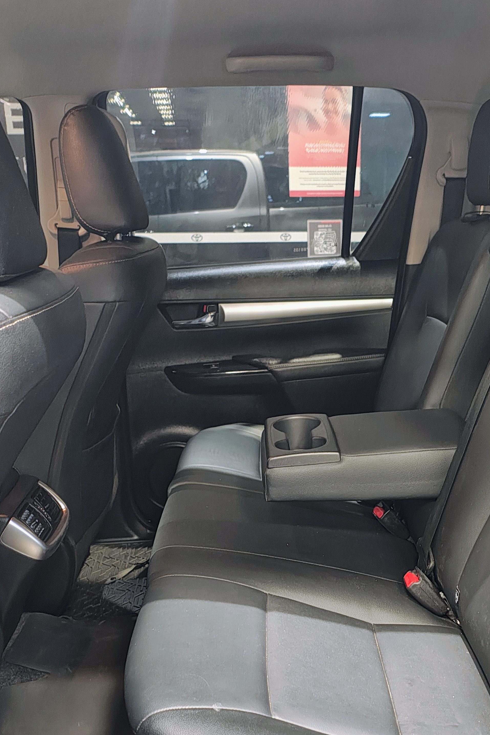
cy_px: 490
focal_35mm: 37
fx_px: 755
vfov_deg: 50.9
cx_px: 323
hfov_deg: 35.6
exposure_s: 1/24
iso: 2188
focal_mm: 5.89
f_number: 1.4
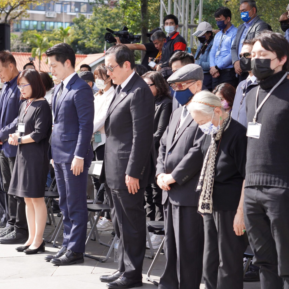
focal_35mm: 90
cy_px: 145
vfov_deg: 19.3
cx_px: 81
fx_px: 850
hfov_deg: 19.2
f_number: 5
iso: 640
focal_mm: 70
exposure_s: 1/800
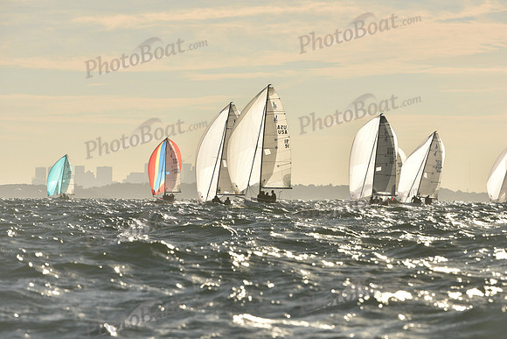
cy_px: 170
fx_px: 5634
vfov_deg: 3.4
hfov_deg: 5.2
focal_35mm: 400
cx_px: 254
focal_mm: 400
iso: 320
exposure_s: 1/1250
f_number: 11
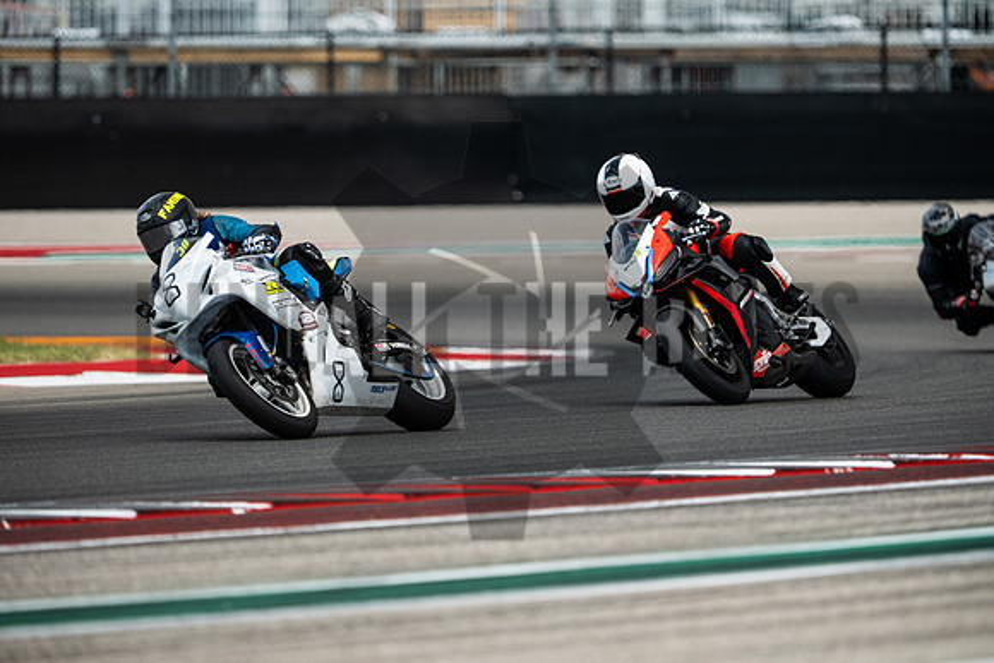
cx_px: 497
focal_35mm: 420
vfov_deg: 3.3
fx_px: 11599
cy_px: 332
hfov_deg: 4.9
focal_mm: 280
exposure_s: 1/1600
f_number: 2.8
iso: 320
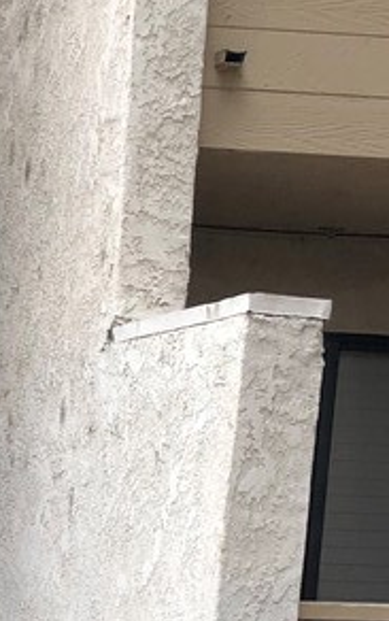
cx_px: -291
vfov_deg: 19.0
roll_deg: -1.1
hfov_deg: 11.7
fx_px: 1761
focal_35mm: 104
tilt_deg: -8.5
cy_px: 734
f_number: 1.8
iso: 25
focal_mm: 3.99
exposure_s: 1/120
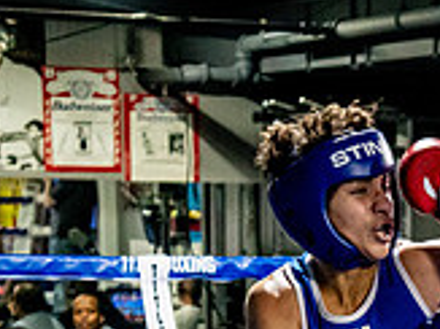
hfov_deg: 10.8
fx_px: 2261
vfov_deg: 8.2
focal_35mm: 178
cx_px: 626
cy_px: 487
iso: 5000
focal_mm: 35
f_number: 2.8
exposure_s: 1/800
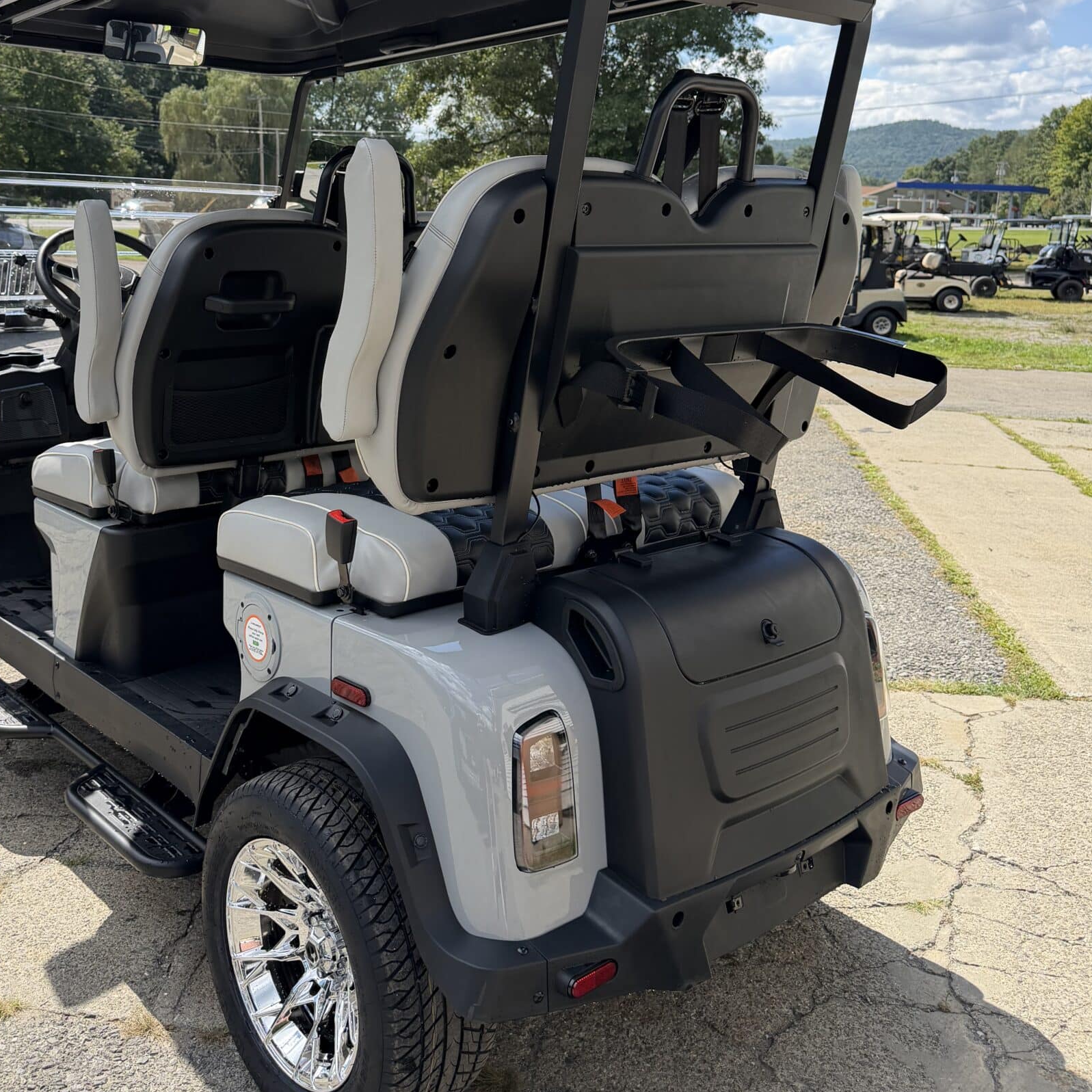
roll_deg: -2.0
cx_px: 442
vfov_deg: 47.6
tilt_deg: -6.2
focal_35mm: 34
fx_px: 1213
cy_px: 361
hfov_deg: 48.2
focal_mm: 6.76
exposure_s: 1/3953
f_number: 1.78
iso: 100
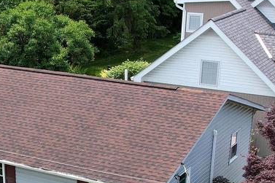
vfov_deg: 15.7
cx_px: 38
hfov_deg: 23.7
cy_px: 211
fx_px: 641
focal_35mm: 84
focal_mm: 8.38
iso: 100
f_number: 2.8
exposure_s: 1/1000
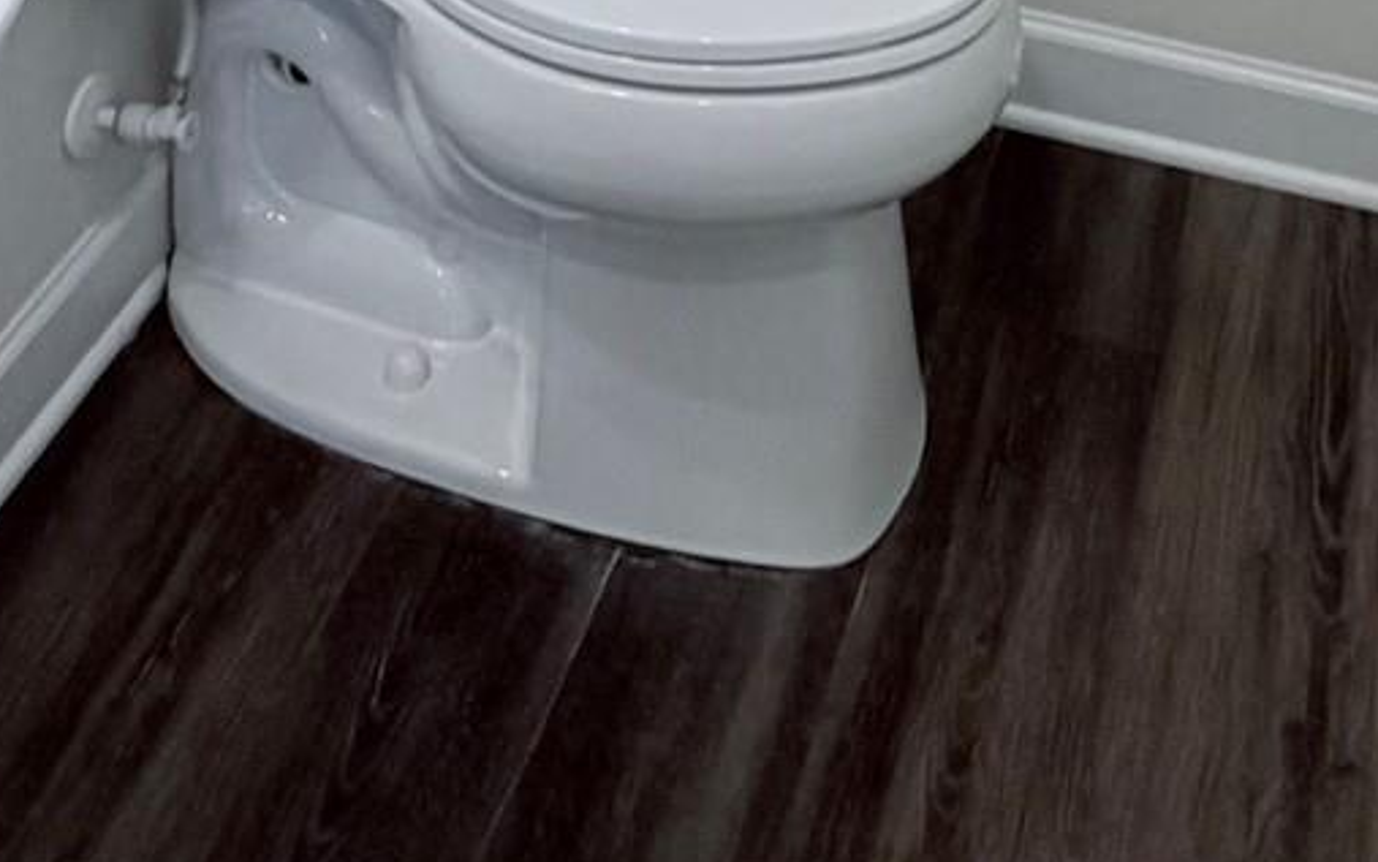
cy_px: -1148
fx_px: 2254
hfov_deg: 33.9
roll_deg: -0.1
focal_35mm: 60
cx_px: 785
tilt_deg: -8.7
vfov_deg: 14.7
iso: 160
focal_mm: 2.22
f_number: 2.2
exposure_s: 1/120
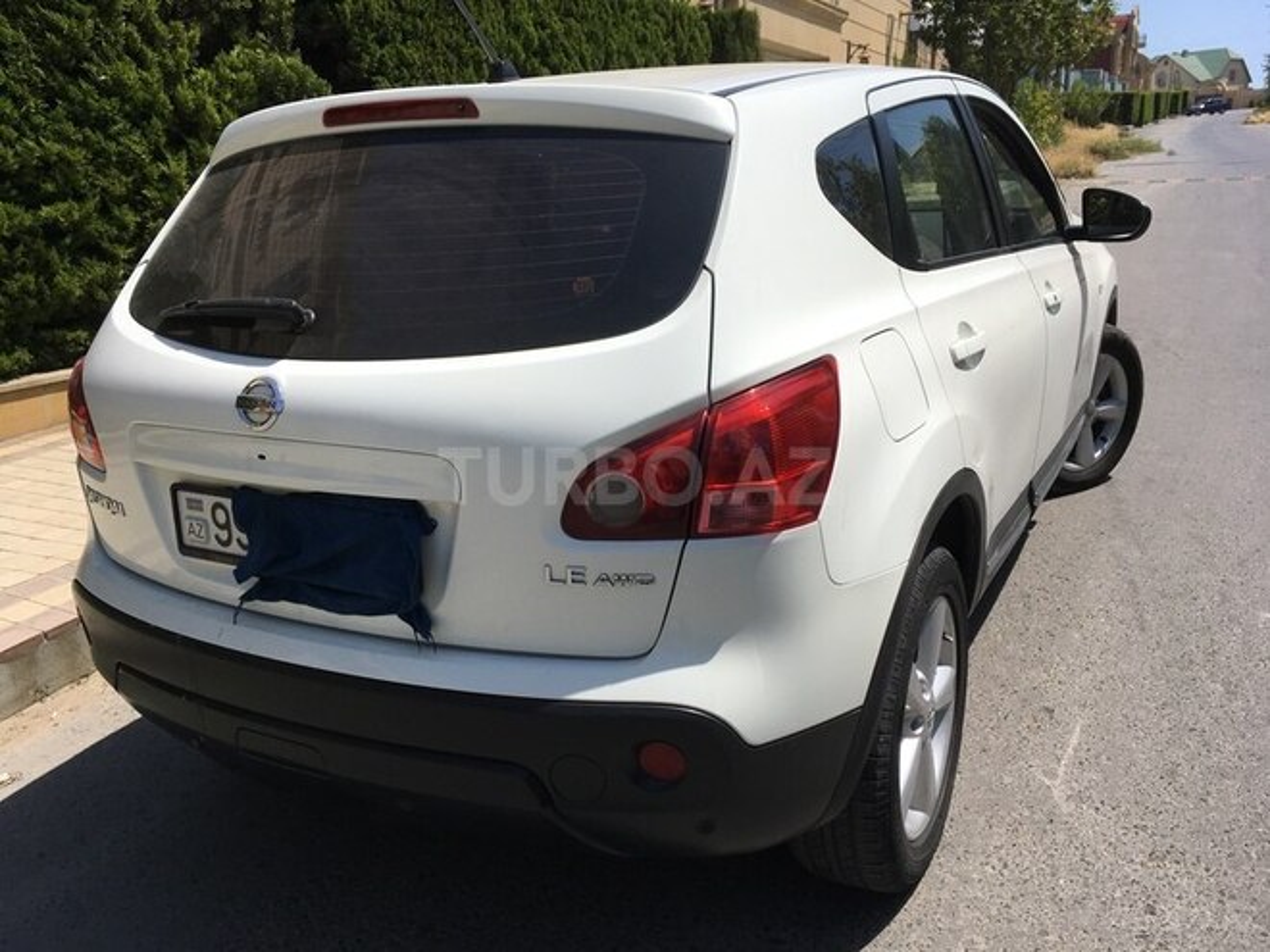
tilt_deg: -16.5
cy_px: 476
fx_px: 1064
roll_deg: +2.2
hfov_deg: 61.7
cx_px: 635
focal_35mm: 29
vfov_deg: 48.2
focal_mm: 4.15
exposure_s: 1/2653
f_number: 2.2
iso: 25
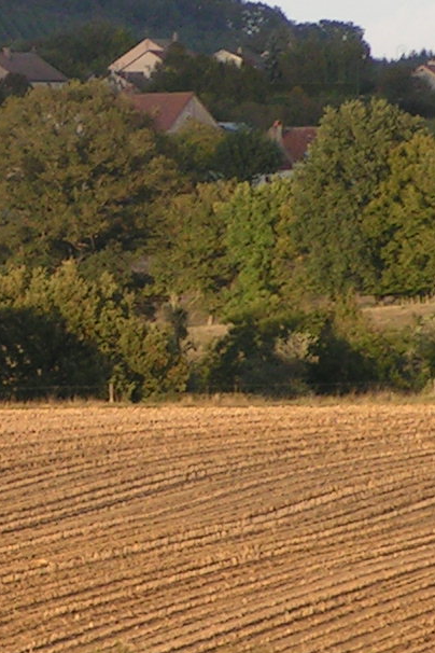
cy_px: 293
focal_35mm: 633
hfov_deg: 2.2
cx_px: -230
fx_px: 11472
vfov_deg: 3.3
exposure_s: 1/200
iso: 50
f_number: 4.5
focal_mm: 27.5
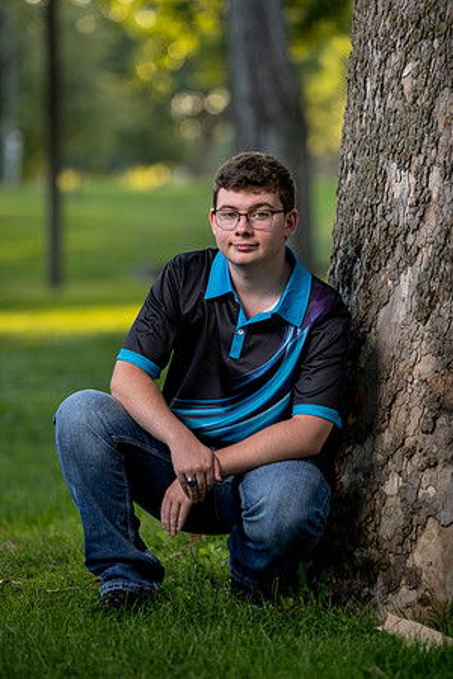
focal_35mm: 150
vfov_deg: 13.7
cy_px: 340
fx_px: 2831
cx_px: 226
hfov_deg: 9.1
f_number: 3.2
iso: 200
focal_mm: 150
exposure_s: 1/250
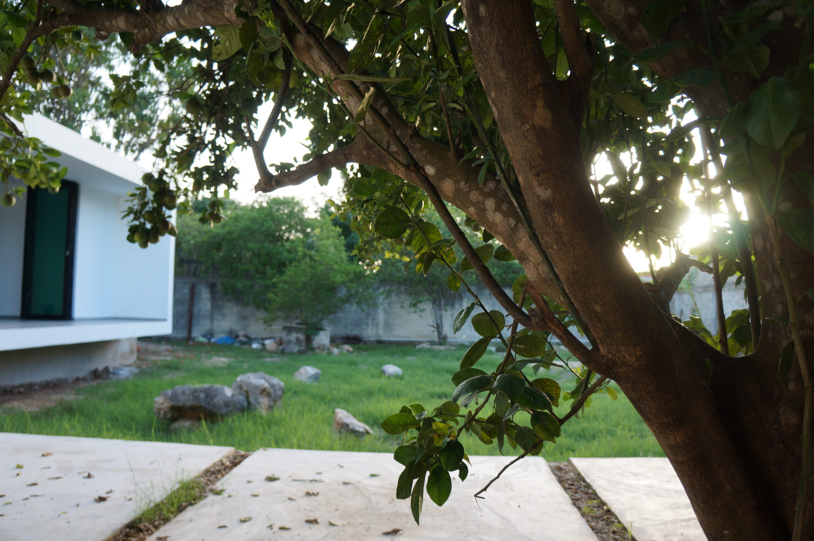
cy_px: 270
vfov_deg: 47.8
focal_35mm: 27
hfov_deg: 67.4
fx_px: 610
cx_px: 407
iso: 200
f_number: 4
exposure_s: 1/160
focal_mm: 18
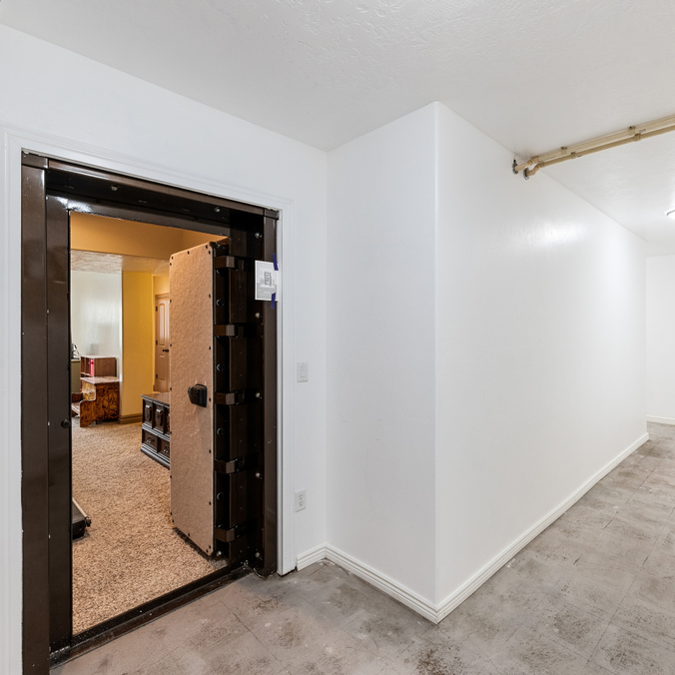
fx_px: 397
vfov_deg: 80.7
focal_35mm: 18
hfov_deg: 80.1
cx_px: 390
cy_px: 339
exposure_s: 1/13
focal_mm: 14
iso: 500
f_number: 7.1
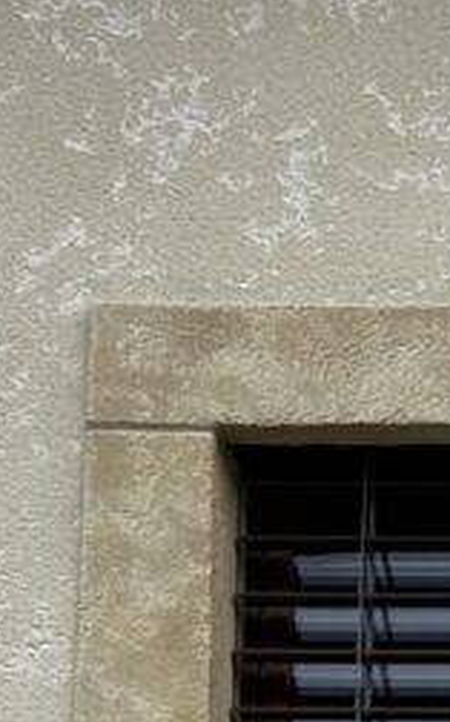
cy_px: 960
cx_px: 765
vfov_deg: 9.9
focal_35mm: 207
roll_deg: -0.6
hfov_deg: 6.2
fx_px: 4071
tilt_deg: +13.0
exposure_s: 1/1575
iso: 64
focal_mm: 6.76
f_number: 1.78
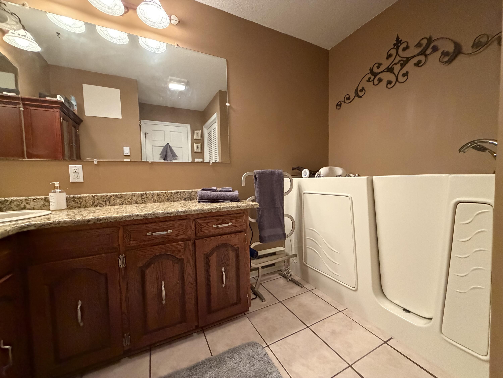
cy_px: 189
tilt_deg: -3.0
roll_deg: +1.1
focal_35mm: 14
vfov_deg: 85.7
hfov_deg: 102.1
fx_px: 203
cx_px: 252
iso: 1000
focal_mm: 2.22
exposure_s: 1/60
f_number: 2.2
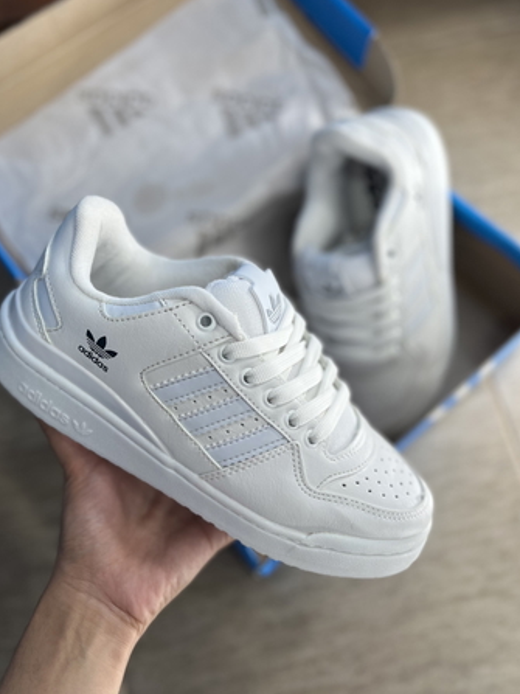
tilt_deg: -68.0
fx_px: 621
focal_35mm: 31
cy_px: 319
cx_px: 255
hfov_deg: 45.4
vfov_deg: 58.3
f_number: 1.6
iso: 32
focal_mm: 5.1
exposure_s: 1/120
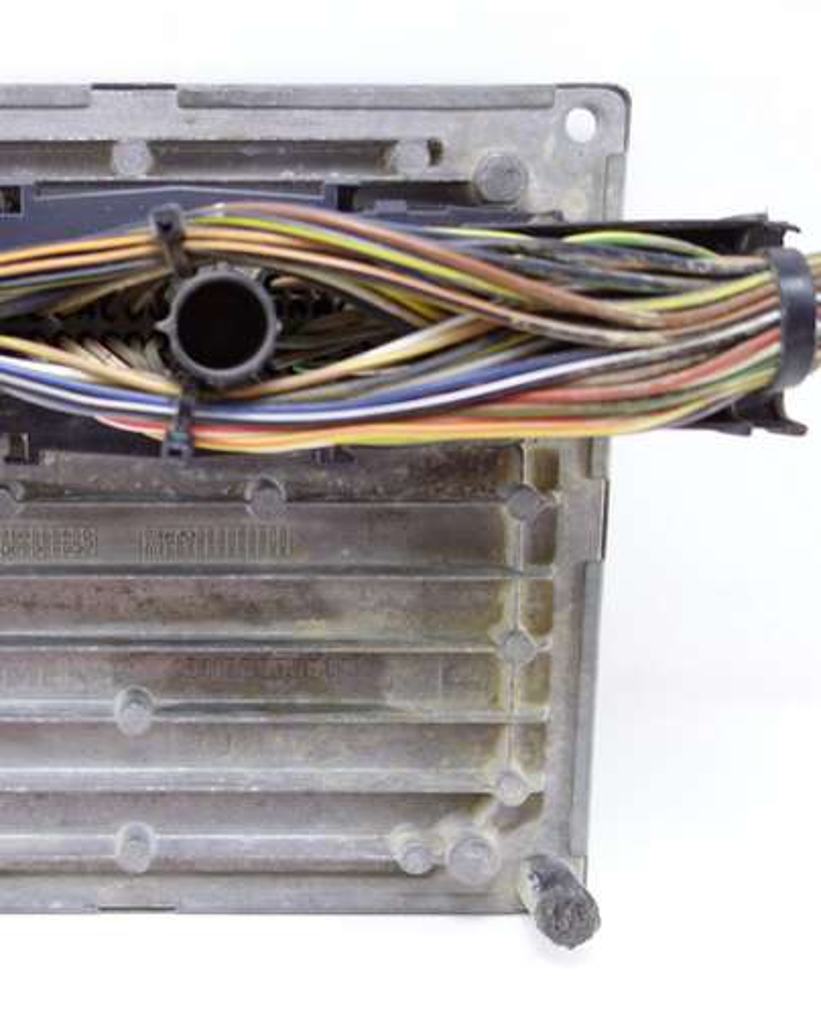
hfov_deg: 36.1
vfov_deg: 45.8
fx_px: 1215
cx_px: 163
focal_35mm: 40
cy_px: 514
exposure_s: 1/60
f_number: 1.8
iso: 125
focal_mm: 10.4
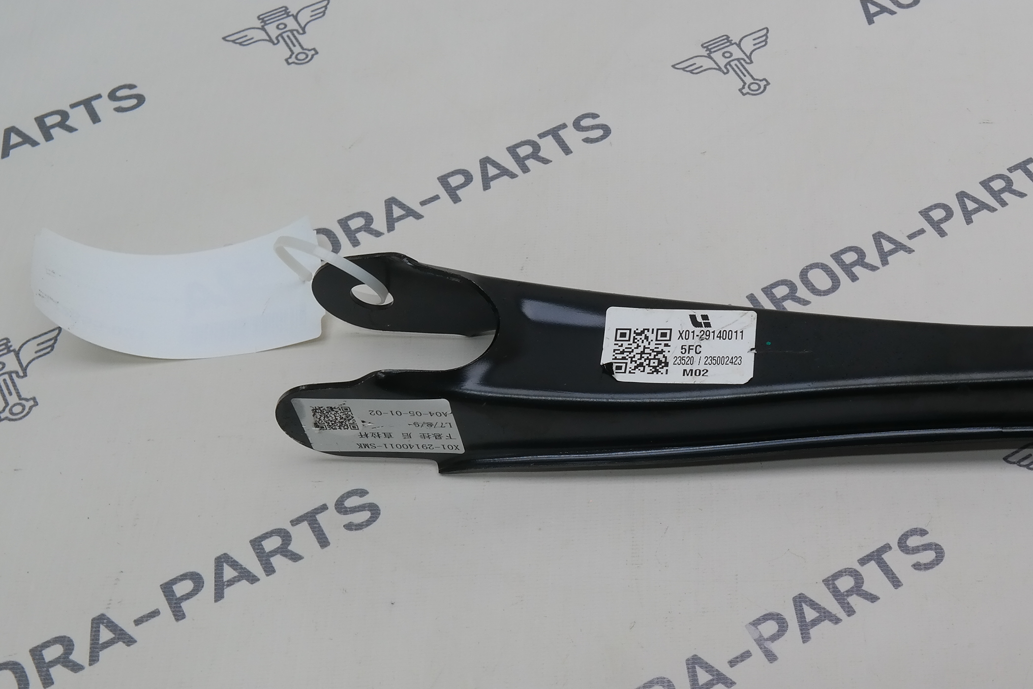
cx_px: 854
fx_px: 1435
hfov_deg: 37.9
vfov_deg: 27.0
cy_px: 347
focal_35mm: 50
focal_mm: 18
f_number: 7.1
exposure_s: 1/40
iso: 200
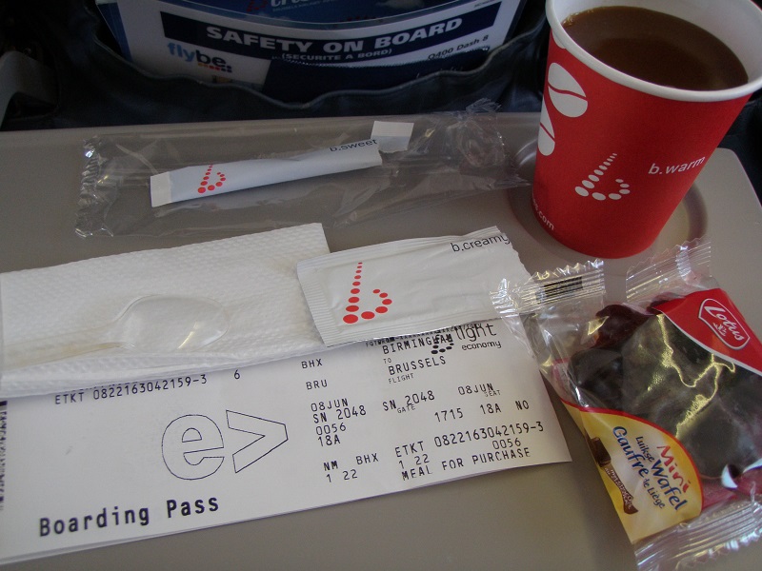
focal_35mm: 38
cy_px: 286
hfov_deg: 49.0
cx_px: 381
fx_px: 836
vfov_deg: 37.7
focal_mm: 6.7
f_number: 3.5
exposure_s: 1/30
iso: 160
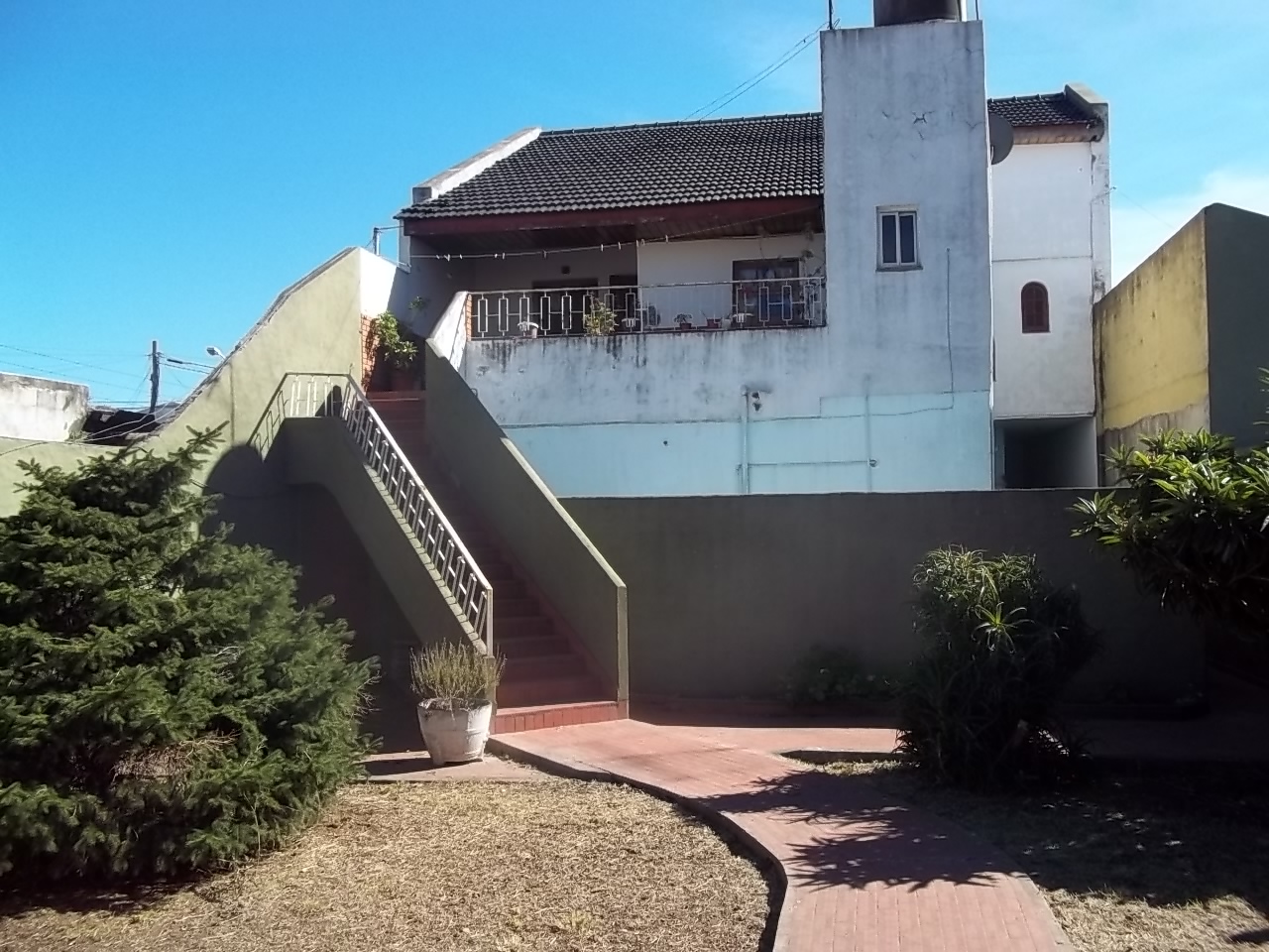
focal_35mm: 32
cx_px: 634
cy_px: 476
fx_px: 1173
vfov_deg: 44.2
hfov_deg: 56.8
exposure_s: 1/250
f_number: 5.5
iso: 80
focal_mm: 5.7
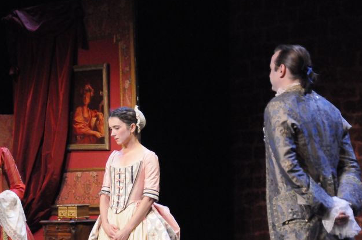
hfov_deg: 16.1
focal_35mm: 127
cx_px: 148
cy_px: 137
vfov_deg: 10.8
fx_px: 1275
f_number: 5.3
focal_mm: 66
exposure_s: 1/60
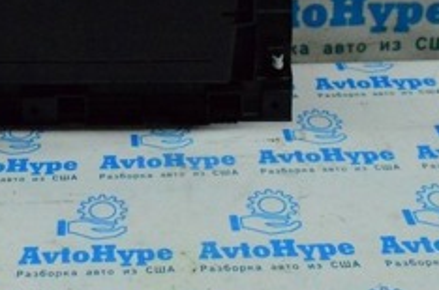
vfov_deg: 17.5
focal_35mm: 74
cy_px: -61
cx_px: 54
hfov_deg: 26.6
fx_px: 901
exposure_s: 1/800
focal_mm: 18
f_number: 6.3
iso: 6400
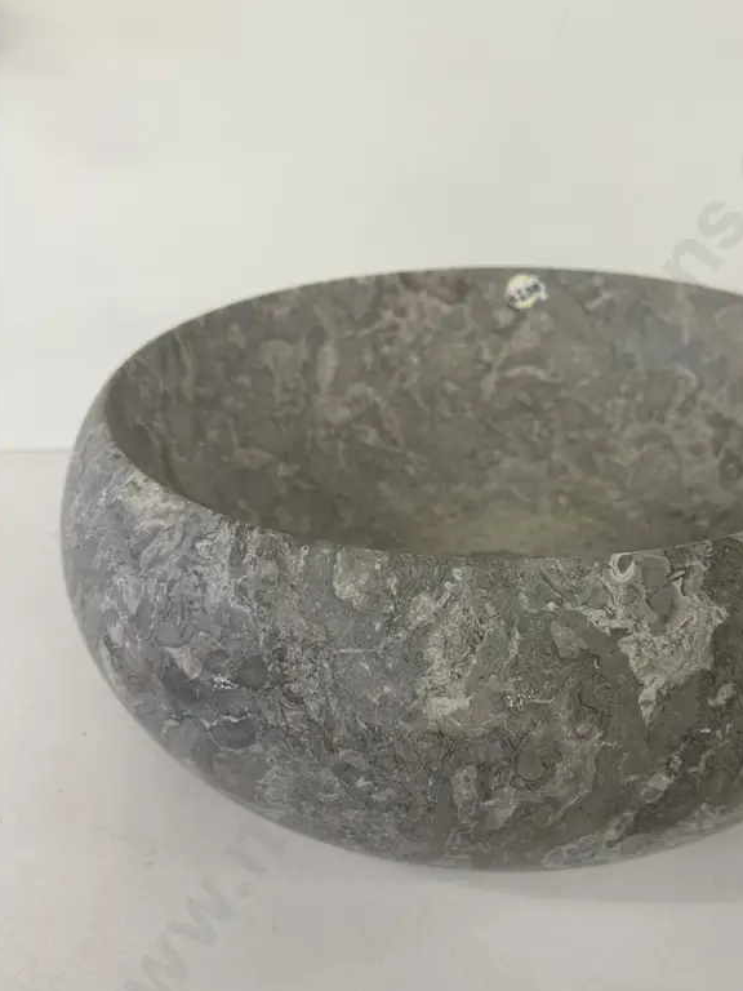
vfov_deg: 56.7
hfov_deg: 43.6
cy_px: 534
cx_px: 489
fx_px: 916
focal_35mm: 32
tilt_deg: -29.9
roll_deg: -0.2
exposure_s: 1/100
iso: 125
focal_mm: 6.86
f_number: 1.78
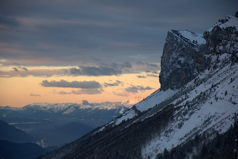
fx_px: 1040
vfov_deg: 8.7
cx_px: 119
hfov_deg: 13.1
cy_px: 80
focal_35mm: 158
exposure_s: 1/200
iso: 320
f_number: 5.6
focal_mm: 105
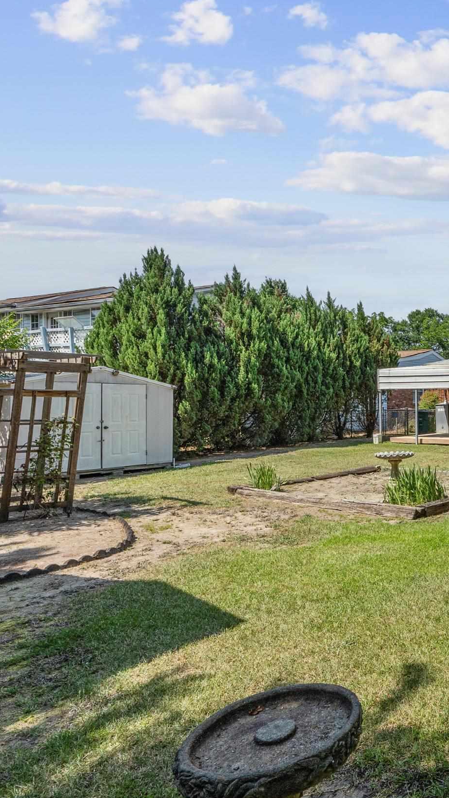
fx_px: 533
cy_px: 398
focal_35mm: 25
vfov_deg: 73.6
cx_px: 577
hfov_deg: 33.7
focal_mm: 10.5
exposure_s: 1/640
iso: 250
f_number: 8
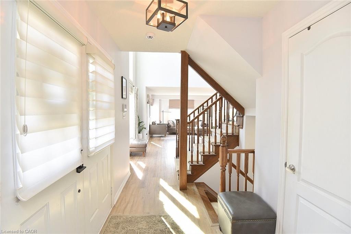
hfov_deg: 96.8
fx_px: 156
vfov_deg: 73.7
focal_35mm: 16
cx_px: 176
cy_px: 117
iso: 500
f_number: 6.3
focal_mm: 16
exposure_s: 1/60
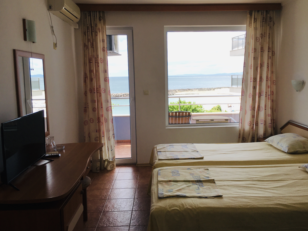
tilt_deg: -5.3
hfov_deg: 56.7
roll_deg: +1.0
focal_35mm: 32
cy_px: 109
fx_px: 285
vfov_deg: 44.1
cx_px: 170
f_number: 2.2
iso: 25
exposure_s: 1/403
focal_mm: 4.15
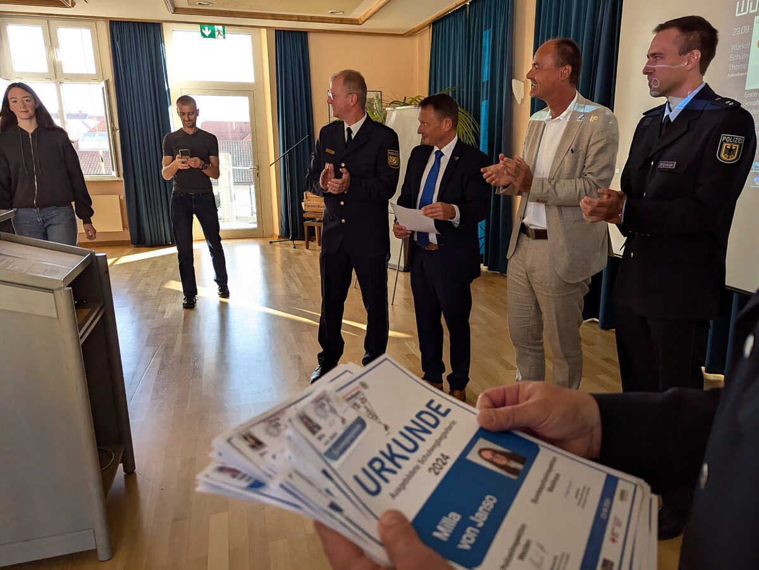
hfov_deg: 71.6
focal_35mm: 24
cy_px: 285
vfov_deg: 56.8
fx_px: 526
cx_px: 380
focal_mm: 6.81
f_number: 1.85
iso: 635
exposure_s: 1/1300
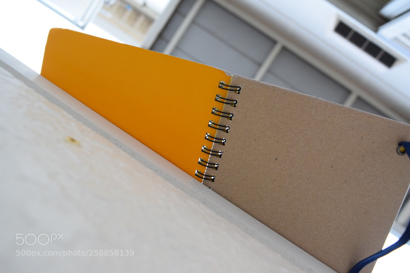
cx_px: 205
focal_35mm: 33
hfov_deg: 57.2
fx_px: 376
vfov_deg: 40.0
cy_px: 136
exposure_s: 1/125
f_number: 5.6
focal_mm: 22
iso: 560
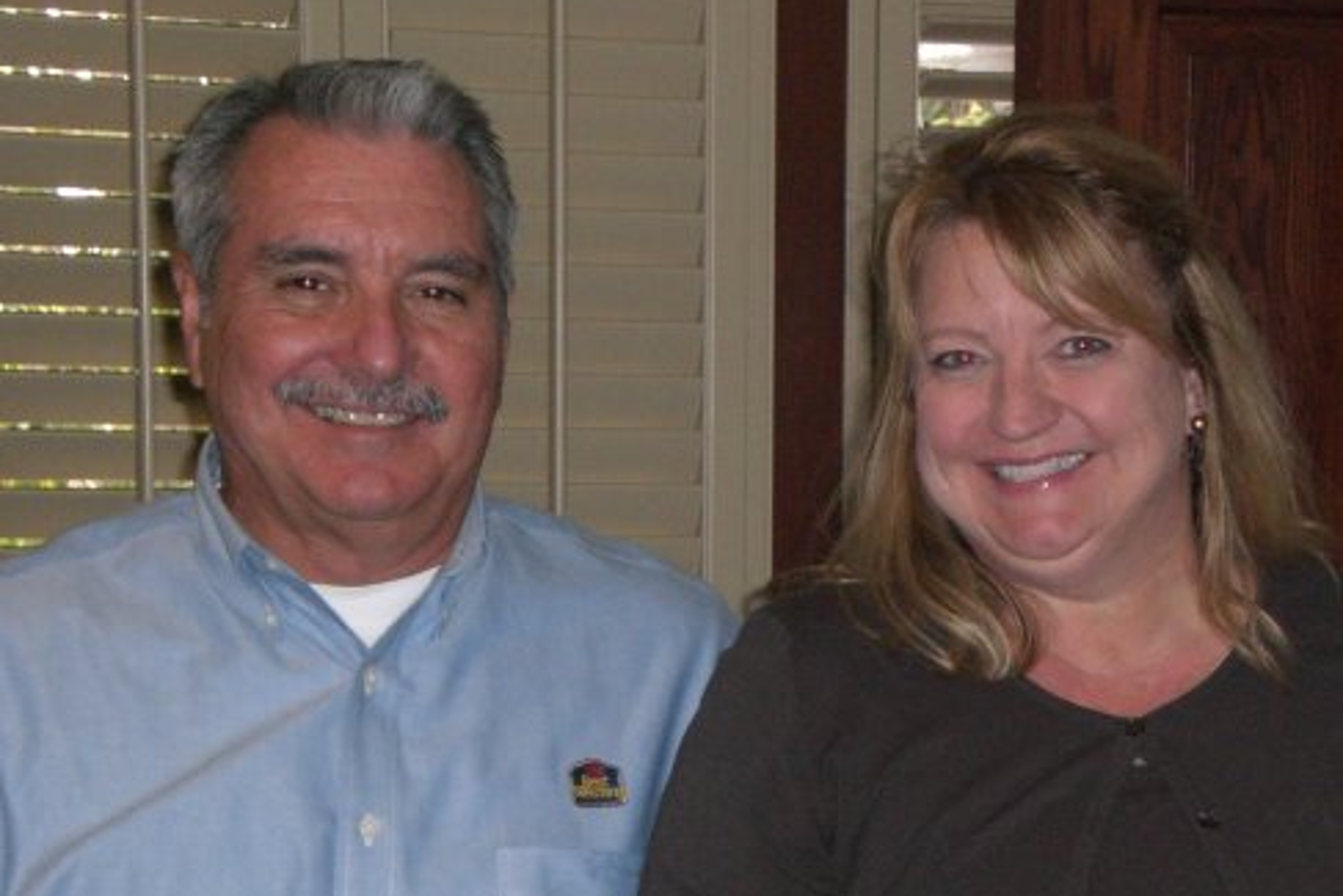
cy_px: 622
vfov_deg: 10.5
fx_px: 4851
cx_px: 855
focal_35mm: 130
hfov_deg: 15.7
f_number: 5
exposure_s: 1/60
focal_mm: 14.49
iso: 200
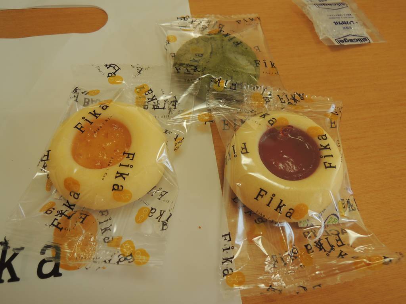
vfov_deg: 56.8
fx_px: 281
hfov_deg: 71.6
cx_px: 203
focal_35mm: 24
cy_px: 152
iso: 100
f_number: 2.8
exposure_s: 1/60
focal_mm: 4.3
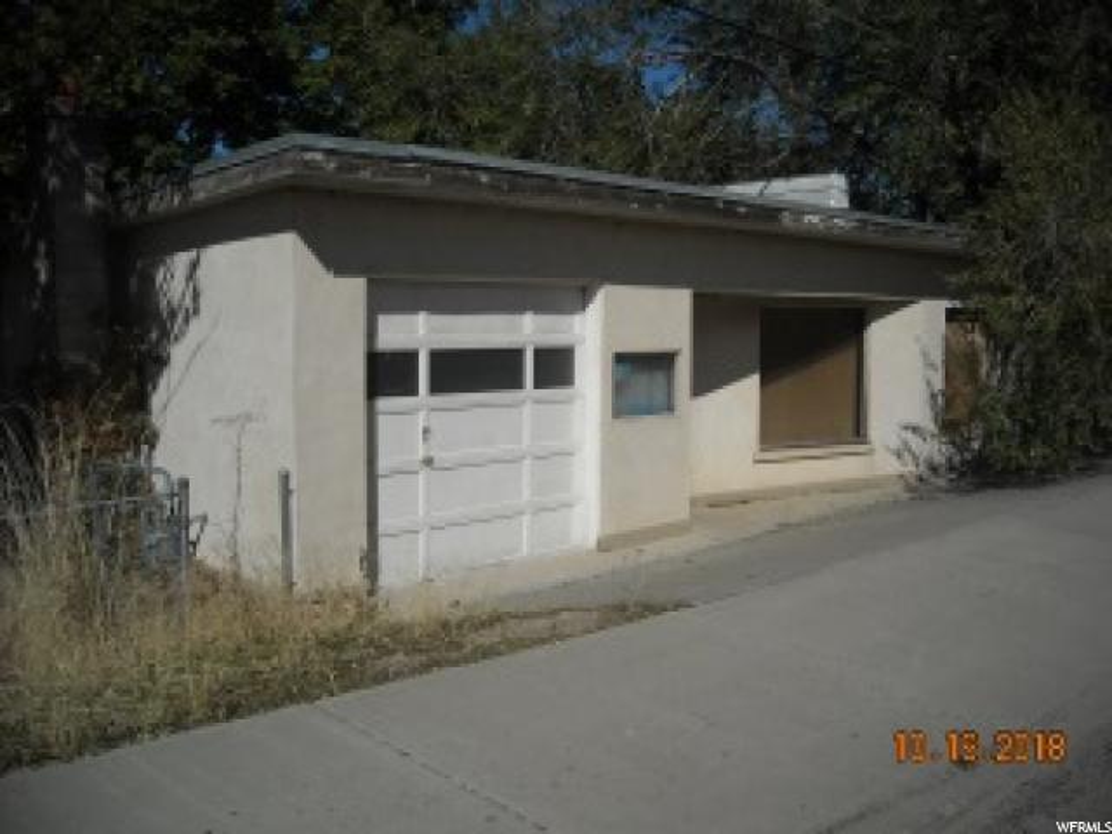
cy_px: 417
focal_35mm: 35
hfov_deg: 52.6
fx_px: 1124
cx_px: 556
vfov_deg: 40.7
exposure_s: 1/804
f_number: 5.6
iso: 64
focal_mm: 5.7
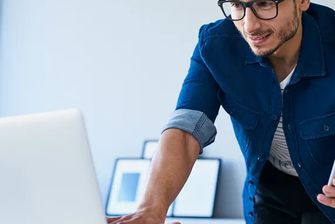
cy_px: 108
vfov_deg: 15.4
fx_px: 828
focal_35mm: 89
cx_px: 219
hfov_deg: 22.8
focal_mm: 50
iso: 400
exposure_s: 1/160
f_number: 2.5
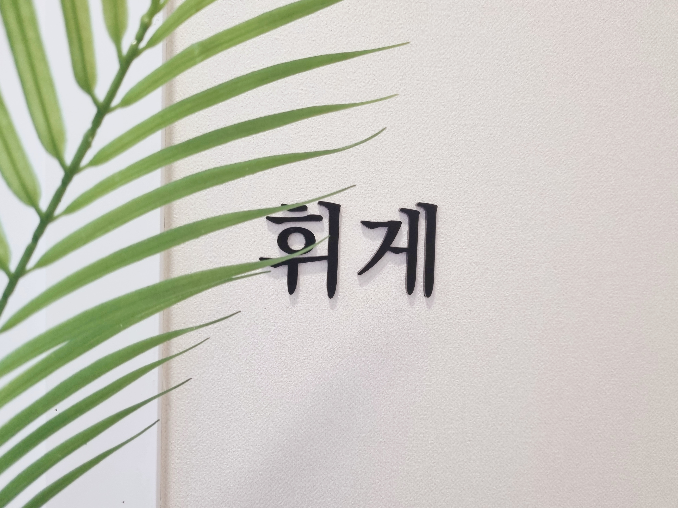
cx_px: 339
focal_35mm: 26
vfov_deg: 53.1
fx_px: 509
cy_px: 254
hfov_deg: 67.3
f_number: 1.8
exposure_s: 1/120
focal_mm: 5.4
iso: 200
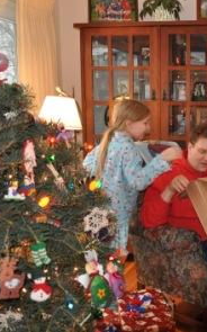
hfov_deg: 24.4
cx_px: 235
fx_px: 441
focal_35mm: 49
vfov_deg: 41.2
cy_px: 165
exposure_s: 1/60
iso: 800
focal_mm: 21
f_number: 3.8
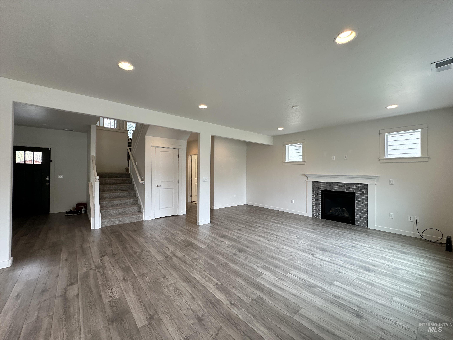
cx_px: 226
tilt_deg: +0.6
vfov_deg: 85.7
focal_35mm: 14
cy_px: 170
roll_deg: -0.2
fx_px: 183
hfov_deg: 102.1
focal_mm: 2.22
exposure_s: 1/120
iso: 200
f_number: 2.2
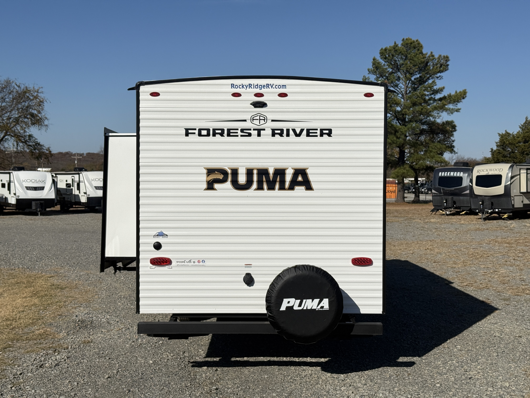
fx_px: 735
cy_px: 199
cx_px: 265
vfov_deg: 30.3
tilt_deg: -2.4
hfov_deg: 39.7
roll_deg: -0.4
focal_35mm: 48
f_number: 1.78
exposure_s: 1/16129
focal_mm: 6.76
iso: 50
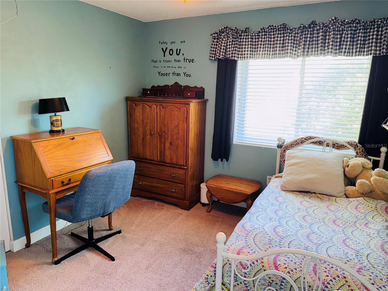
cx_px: 194
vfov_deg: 56.8
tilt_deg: -12.0
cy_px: 146
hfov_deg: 71.6
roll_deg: -1.0
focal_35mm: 24
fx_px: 269
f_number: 1.78
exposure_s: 1/15
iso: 64
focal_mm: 6.76
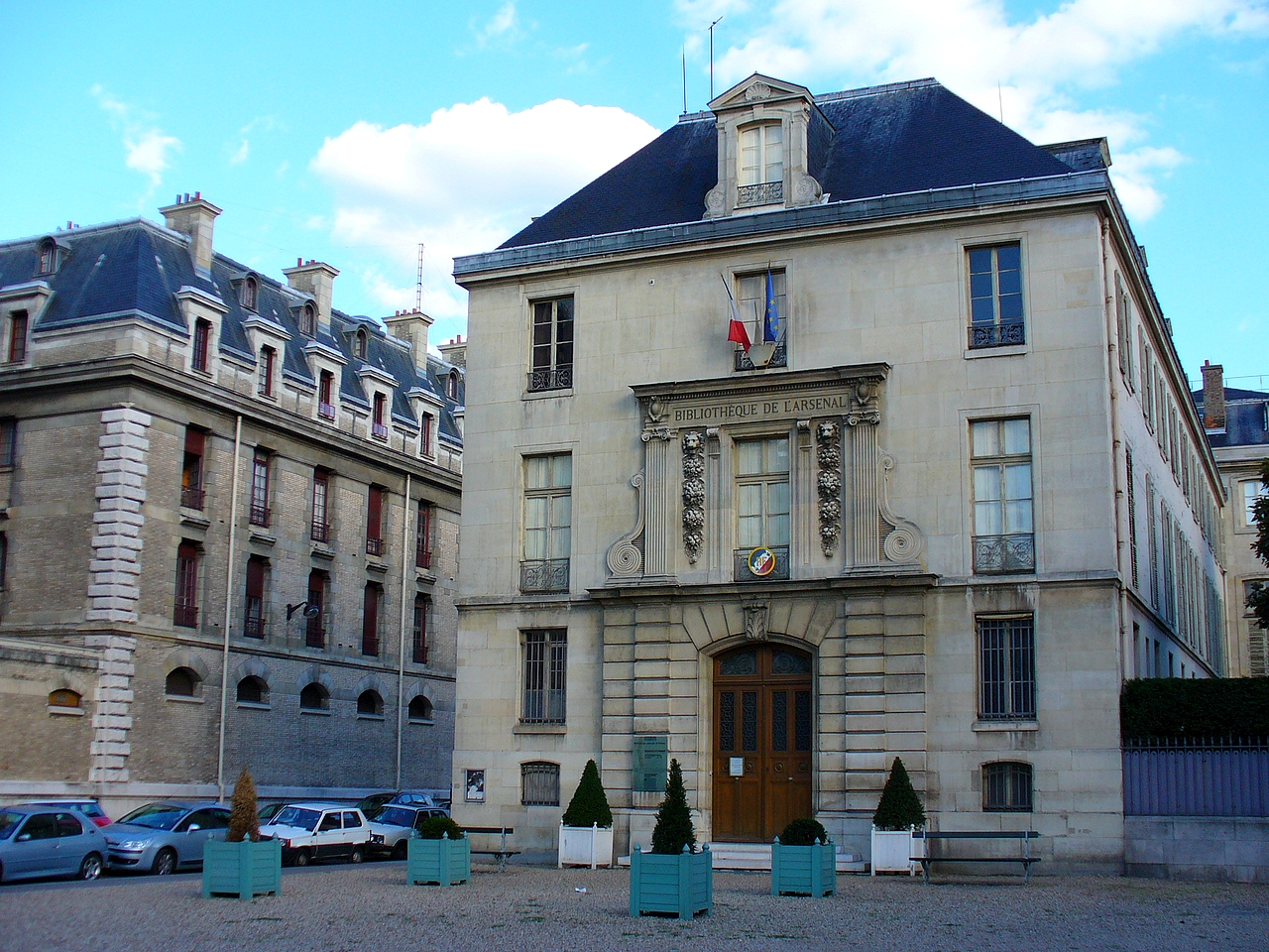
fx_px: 1540
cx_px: 634
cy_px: 476
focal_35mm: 42
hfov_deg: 44.8
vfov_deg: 34.3
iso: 80
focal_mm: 7
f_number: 2.9
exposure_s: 1/500
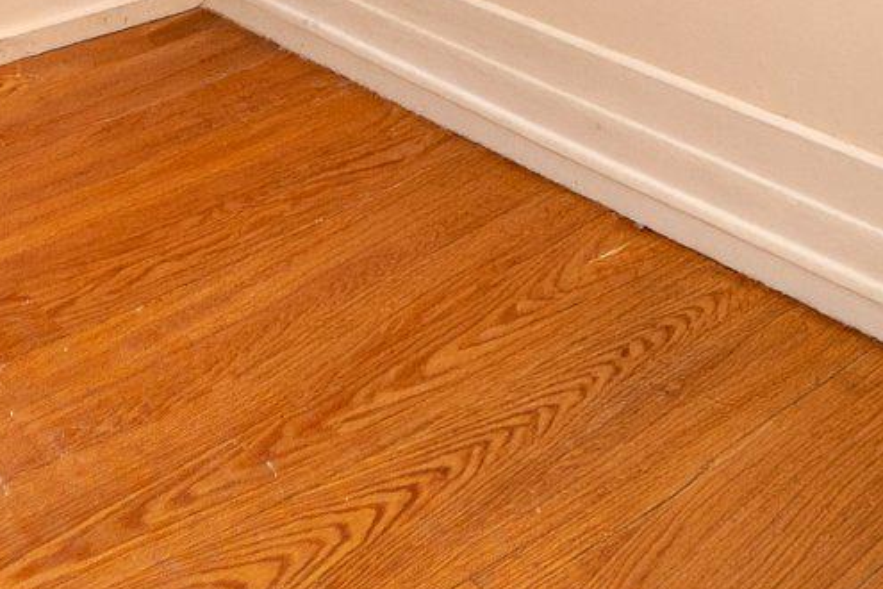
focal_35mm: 62
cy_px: -601
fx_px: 1521
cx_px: 86
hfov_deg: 30.9
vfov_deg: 16.5
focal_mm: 10
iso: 320
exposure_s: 1/30
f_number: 4.5
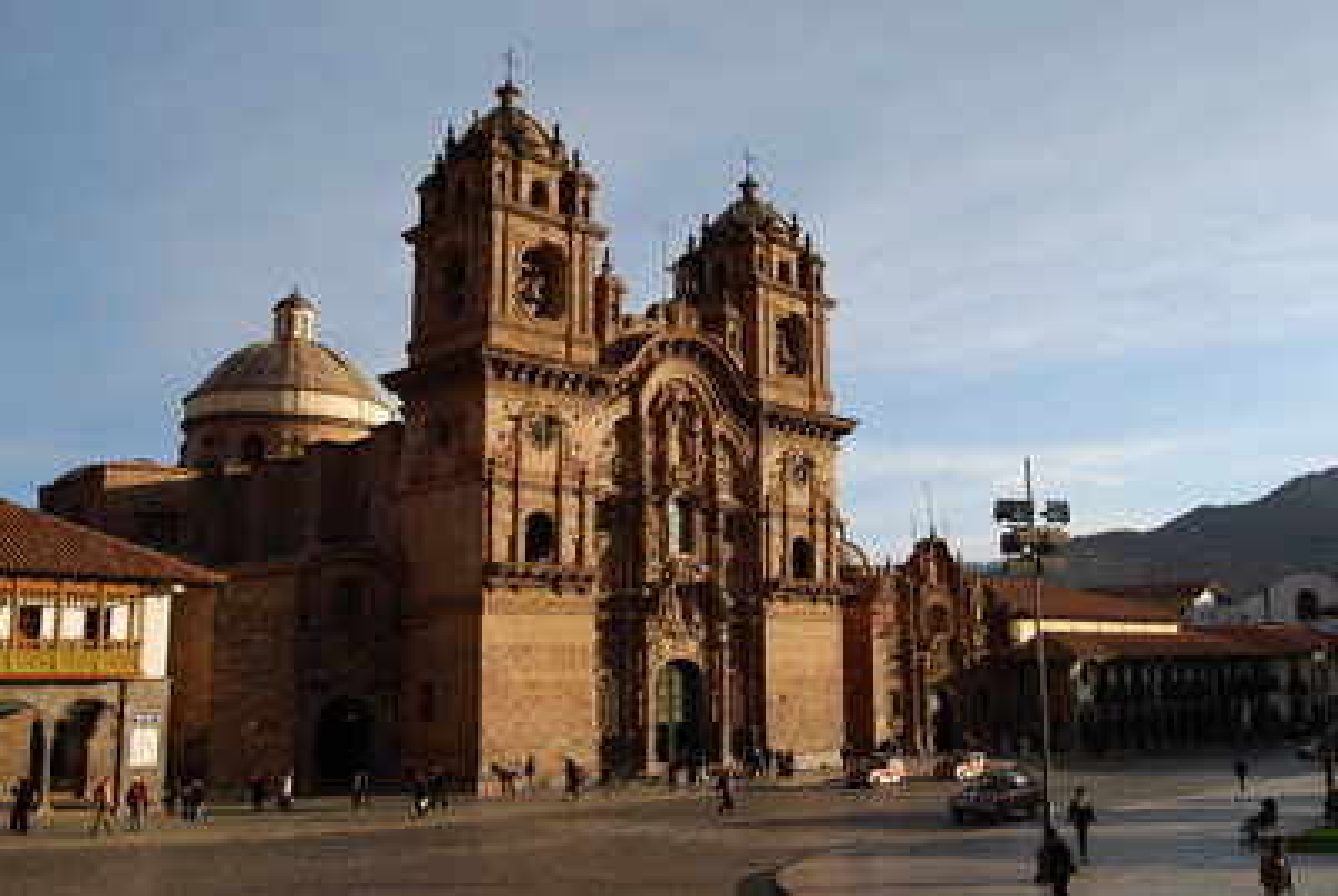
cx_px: 669
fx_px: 1117
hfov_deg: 61.9
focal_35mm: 30
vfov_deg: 43.7
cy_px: 448
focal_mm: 20
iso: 100
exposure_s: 1/200
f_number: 7.1
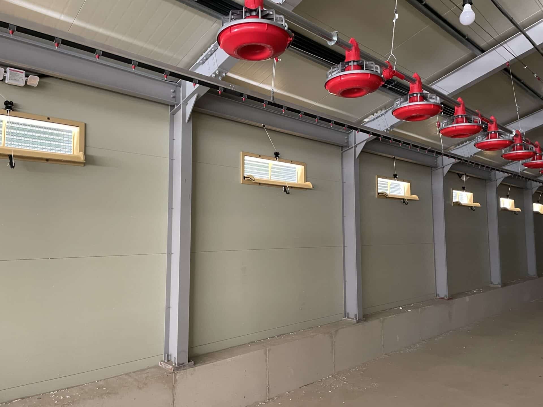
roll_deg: +0.7
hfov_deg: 67.3
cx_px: 272
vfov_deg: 53.1
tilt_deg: +5.7
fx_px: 408
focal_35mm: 26
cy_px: 204
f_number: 1.6
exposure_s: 1/47
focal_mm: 4.2
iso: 500
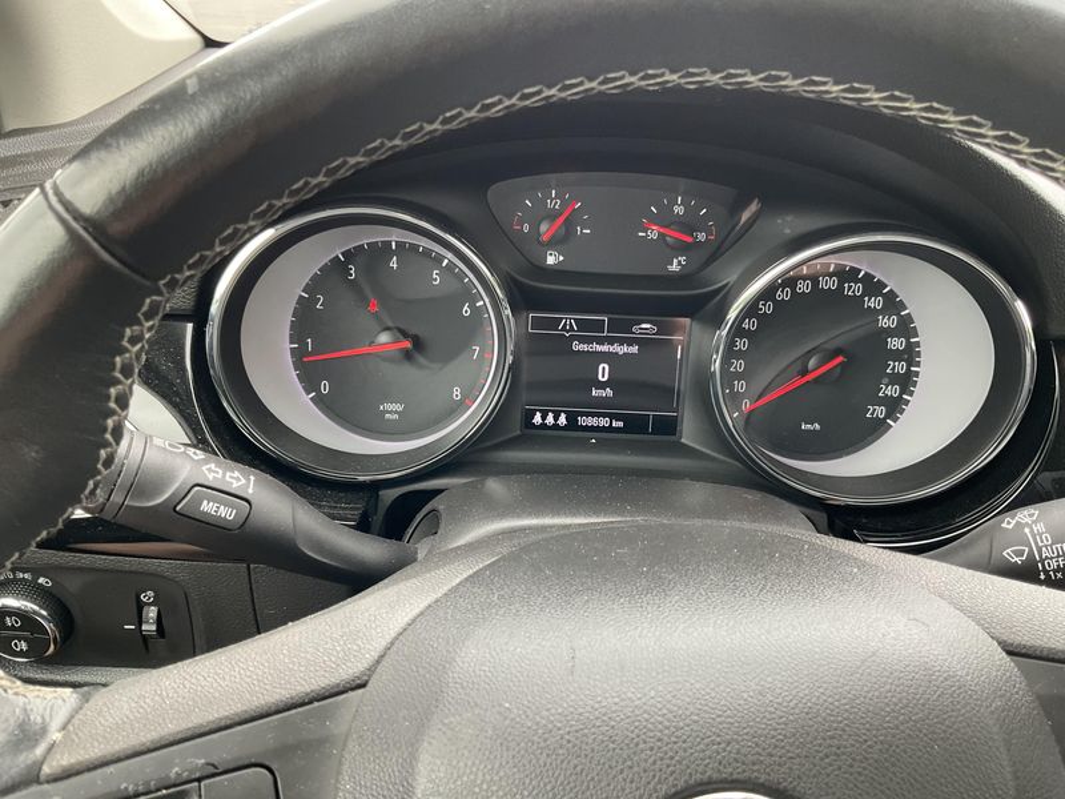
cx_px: 532
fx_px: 892
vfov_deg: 48.2
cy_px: 400
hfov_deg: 61.7
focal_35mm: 29
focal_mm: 3
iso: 64
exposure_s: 1/122
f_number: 1.8
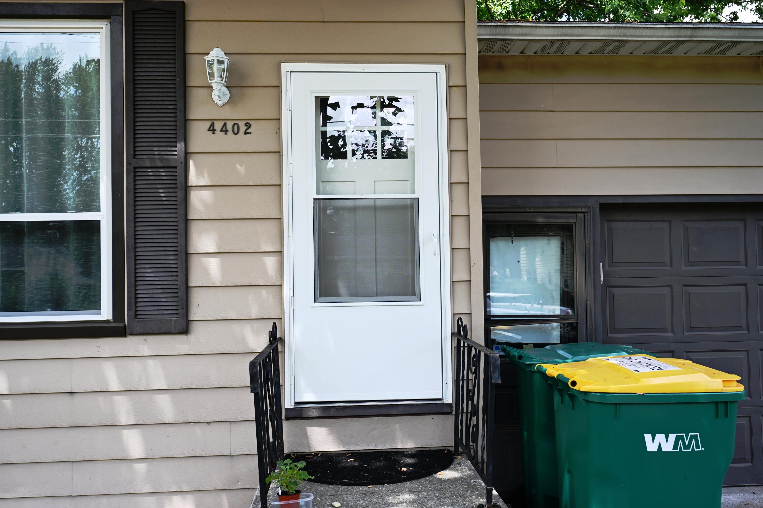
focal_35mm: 30
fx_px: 636
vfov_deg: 43.6
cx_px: 382
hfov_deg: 61.9
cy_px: 254
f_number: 5.6
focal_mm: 30
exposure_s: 1/125
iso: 100
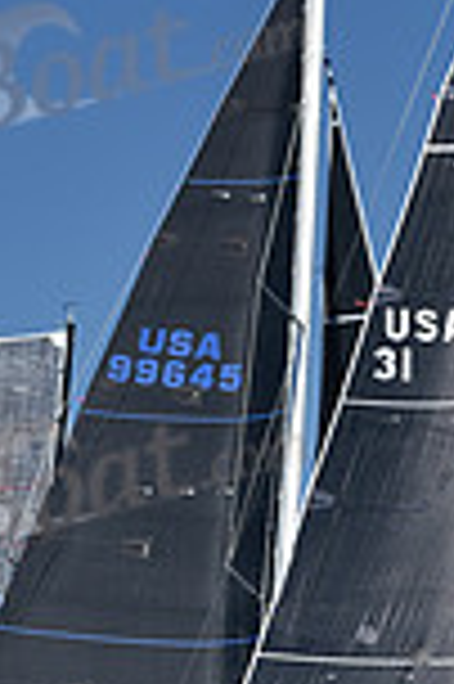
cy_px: 684
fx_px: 5441
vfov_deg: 7.2
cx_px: 542
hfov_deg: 4.8
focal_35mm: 287
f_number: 4.5
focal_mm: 75
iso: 250
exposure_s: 1/800
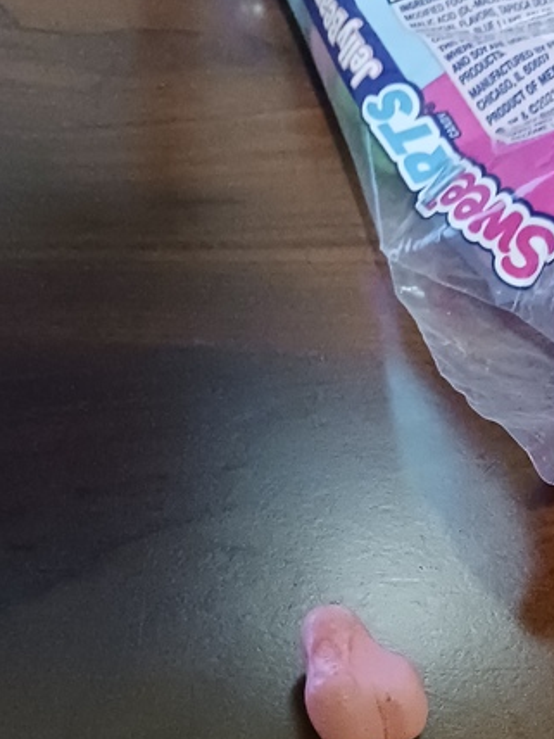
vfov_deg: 31.9
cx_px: 412
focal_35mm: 58
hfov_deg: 25.0
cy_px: 637
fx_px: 1238
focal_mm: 4
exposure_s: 1/15
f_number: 1.8
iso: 2000
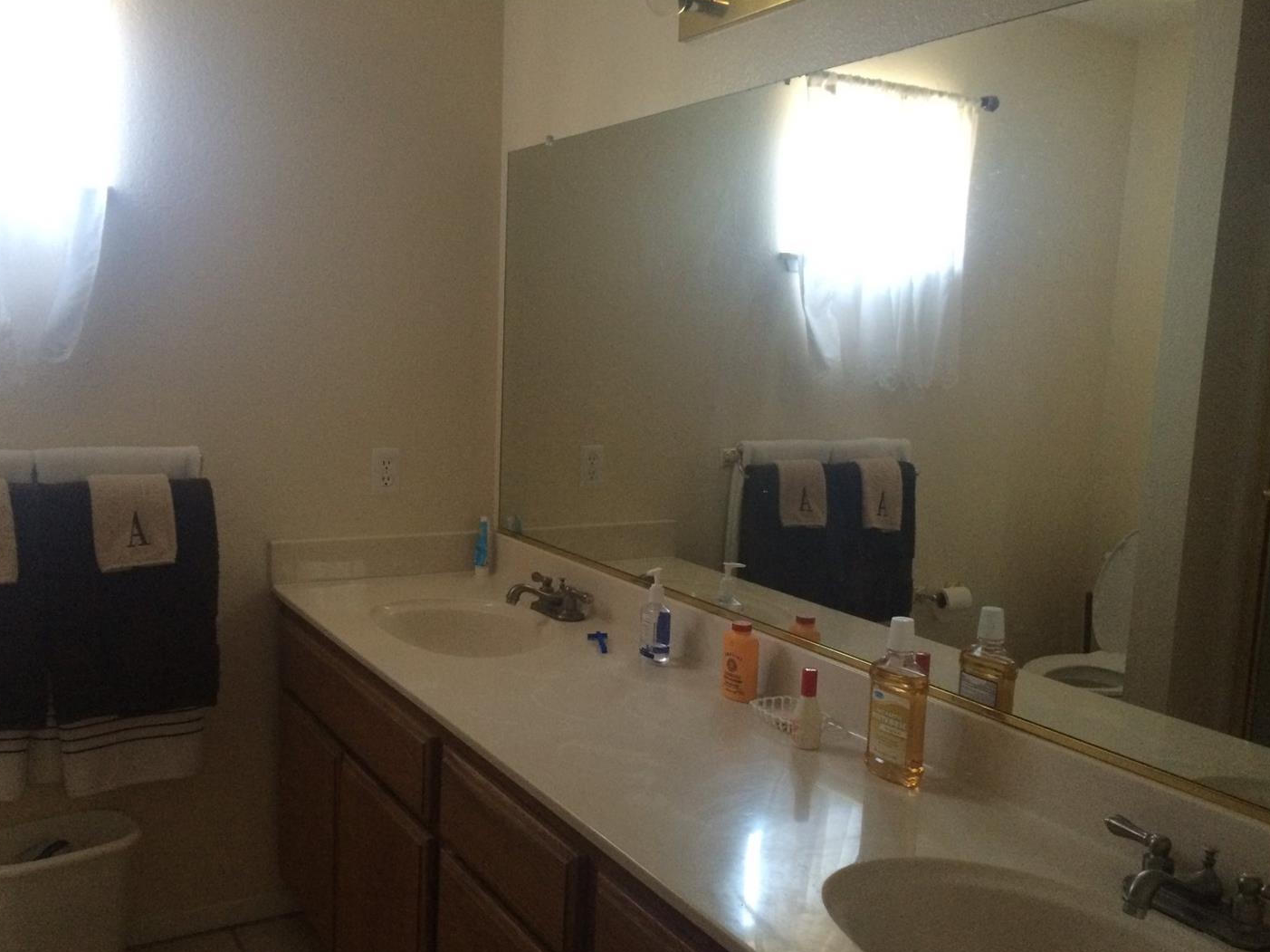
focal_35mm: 31
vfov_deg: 45.4
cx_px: 622
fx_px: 1137
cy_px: 502
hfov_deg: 58.4
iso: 250
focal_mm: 4.15
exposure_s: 1/30
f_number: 2.2
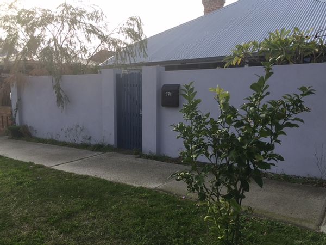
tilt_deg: -6.2
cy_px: 122
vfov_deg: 48.2
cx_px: 163
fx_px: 273
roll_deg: -0.8
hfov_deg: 61.7
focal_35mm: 29
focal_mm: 4.15
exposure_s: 1/739
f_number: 2.2
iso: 25
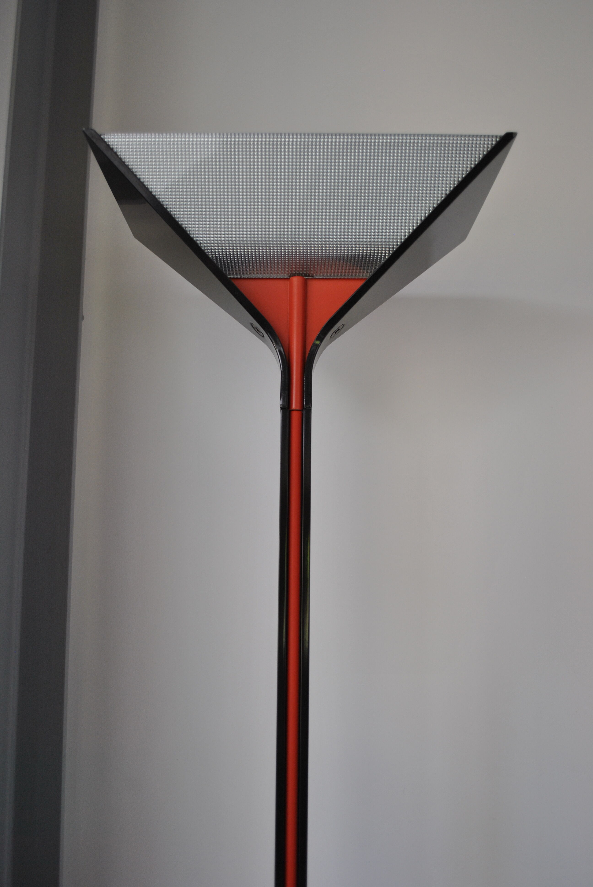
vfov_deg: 57.2
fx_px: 813
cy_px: 444
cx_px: 296
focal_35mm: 33
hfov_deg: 40.1
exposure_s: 1/30
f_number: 3.8
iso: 220
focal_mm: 22
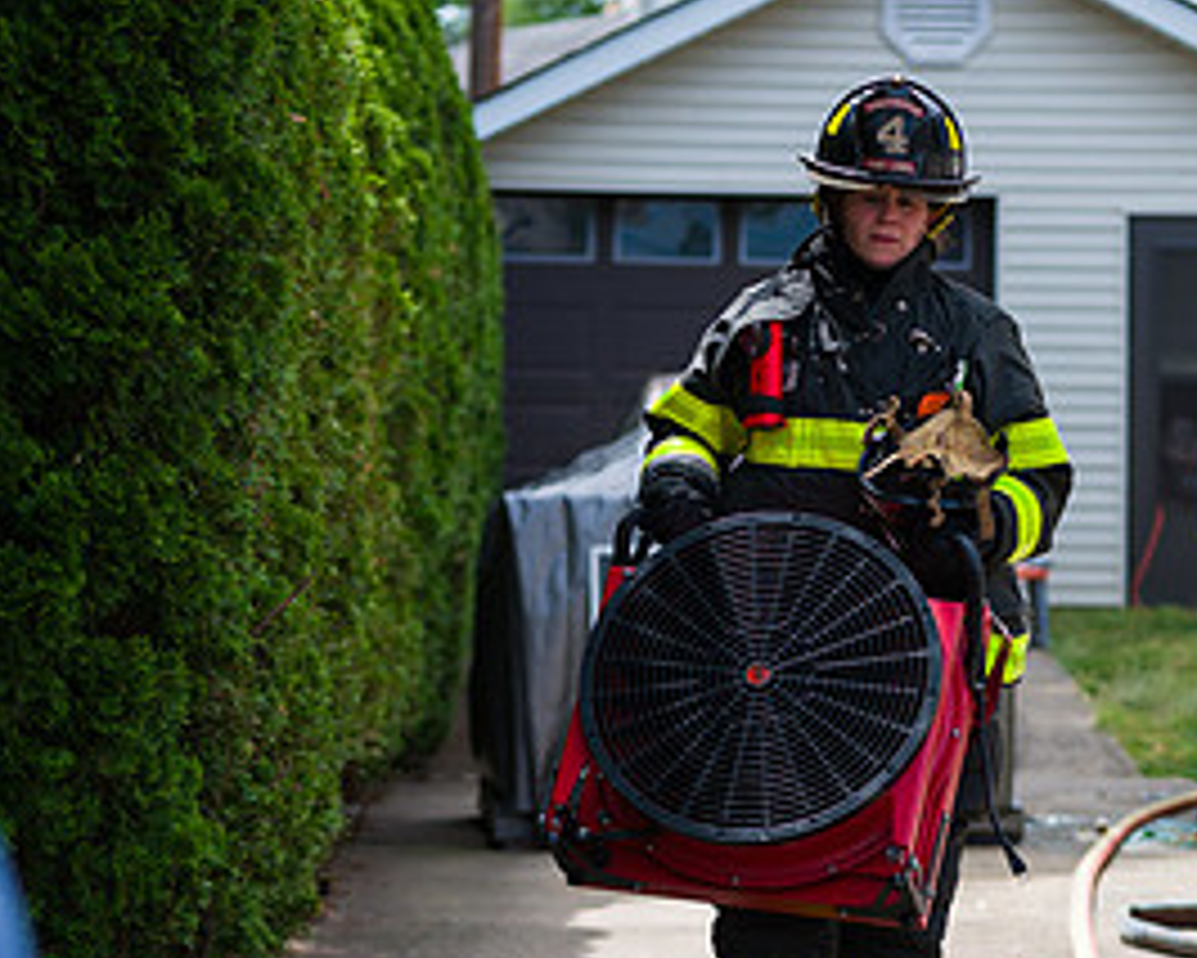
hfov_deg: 13.4
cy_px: 598
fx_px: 5068
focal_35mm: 143
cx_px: 900
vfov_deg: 10.8
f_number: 3.2
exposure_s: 1/1250
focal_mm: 70
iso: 200
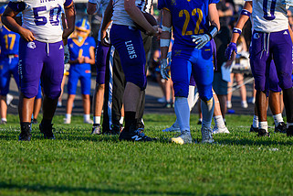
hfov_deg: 4.1
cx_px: 126
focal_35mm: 500
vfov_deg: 2.7
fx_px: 4069
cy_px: -7
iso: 125
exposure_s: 1/1600
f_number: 2.8
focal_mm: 200
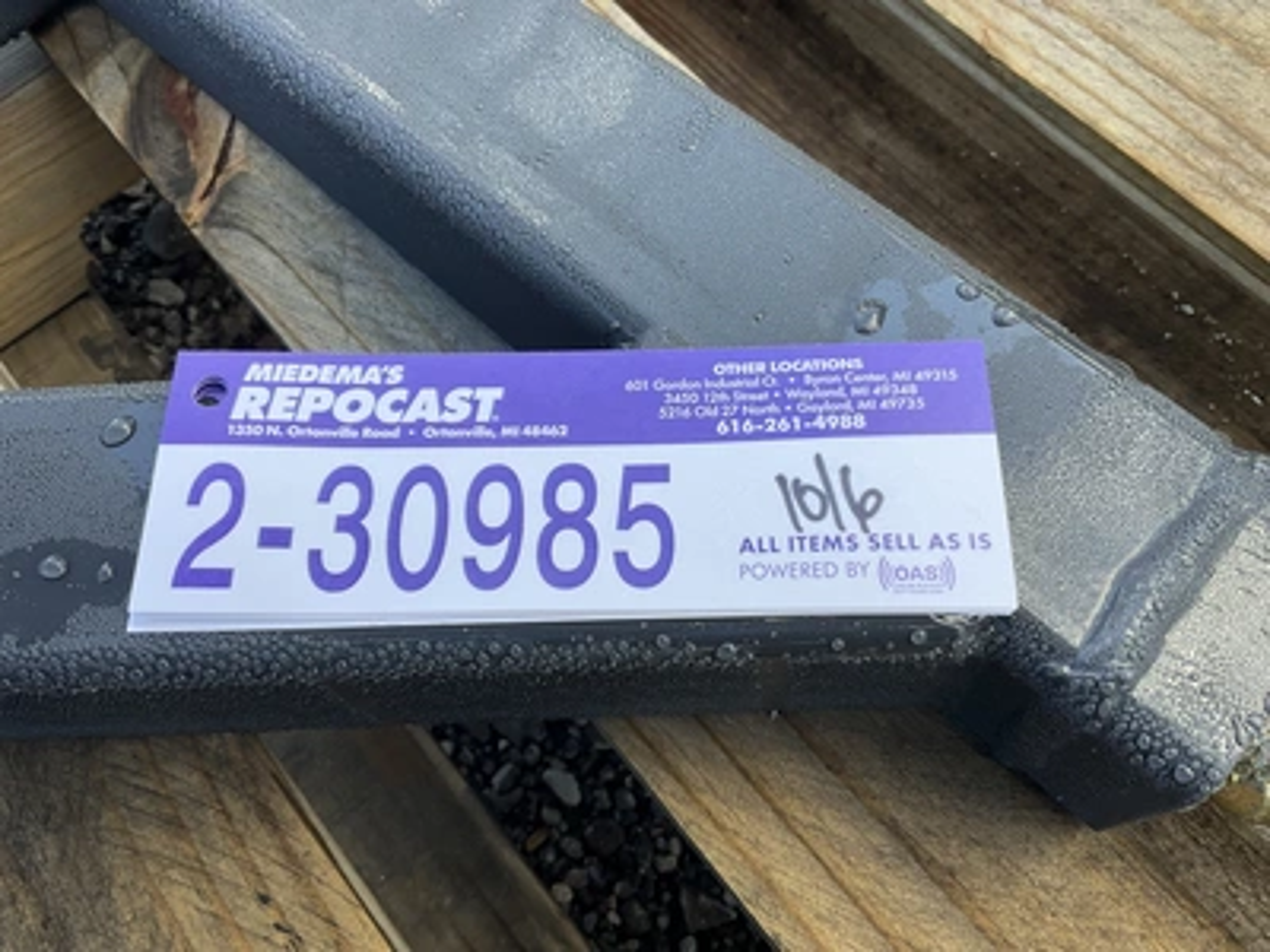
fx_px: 1064
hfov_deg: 61.7
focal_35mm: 29
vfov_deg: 48.2
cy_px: 476
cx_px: 635
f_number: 1.8
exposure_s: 1/176
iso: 20
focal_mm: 3
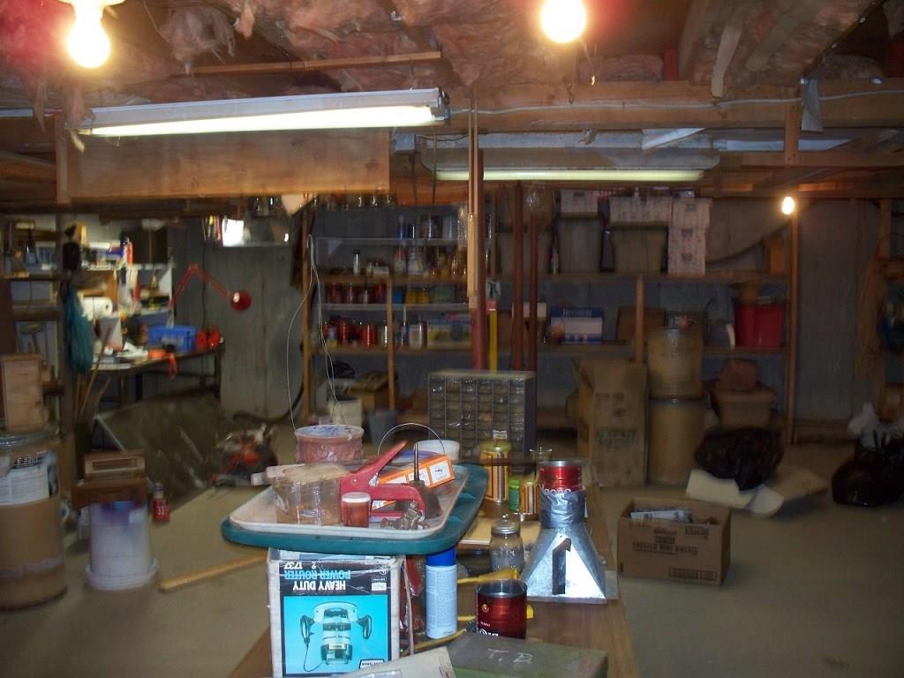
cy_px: 339
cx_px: 452
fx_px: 940
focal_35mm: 36
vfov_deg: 39.7
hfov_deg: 51.4
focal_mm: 7.54
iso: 200
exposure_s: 1/30
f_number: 2.8
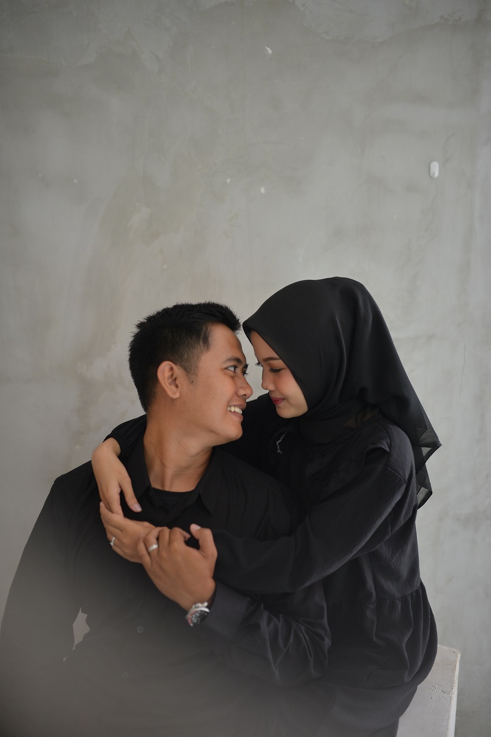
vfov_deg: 54.4
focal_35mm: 35
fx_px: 716
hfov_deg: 37.9
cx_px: 246
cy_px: 368
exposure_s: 1/200
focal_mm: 35
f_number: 1.4
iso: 500
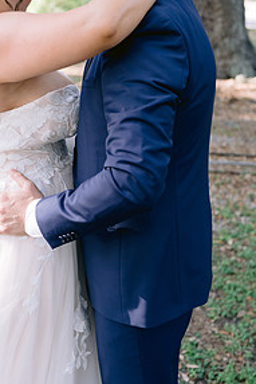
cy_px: 146
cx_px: 82
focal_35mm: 55
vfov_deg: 36.0
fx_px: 586
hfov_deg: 24.5
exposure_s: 1/250
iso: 250
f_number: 2.8
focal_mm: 35
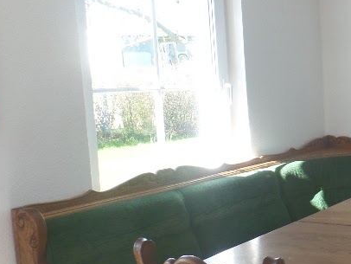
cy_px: 144
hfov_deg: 30.1
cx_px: 379
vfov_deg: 25.2
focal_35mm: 58
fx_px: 588
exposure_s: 1/45
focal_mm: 4.1
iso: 100
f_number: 3.5
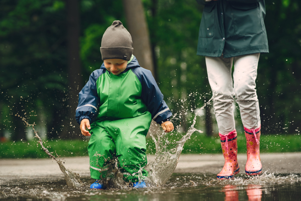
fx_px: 711
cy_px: 100
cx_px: 150
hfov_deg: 23.9
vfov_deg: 16.1
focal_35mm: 85
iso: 250
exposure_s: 1/1000
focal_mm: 85
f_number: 2.5
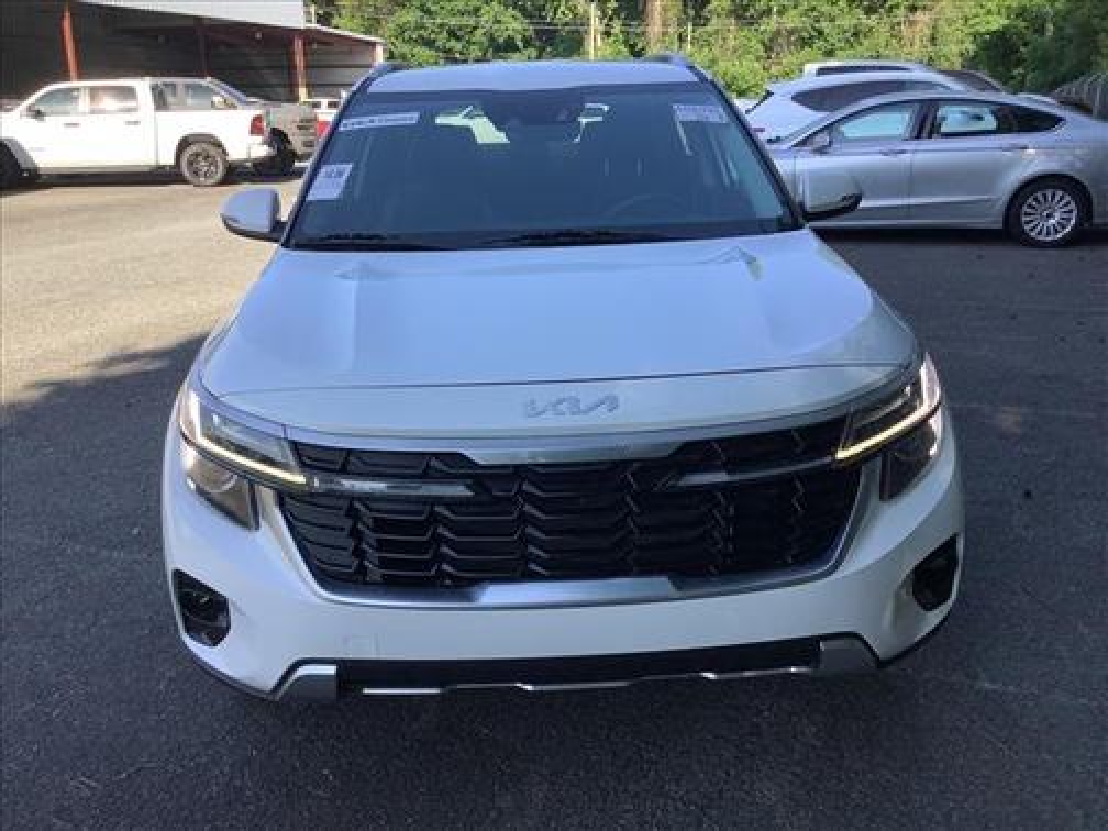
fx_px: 992
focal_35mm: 31
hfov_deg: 58.4
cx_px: 554
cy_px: 416
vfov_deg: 45.4
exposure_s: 1/783
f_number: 2.4
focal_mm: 3.3
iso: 25
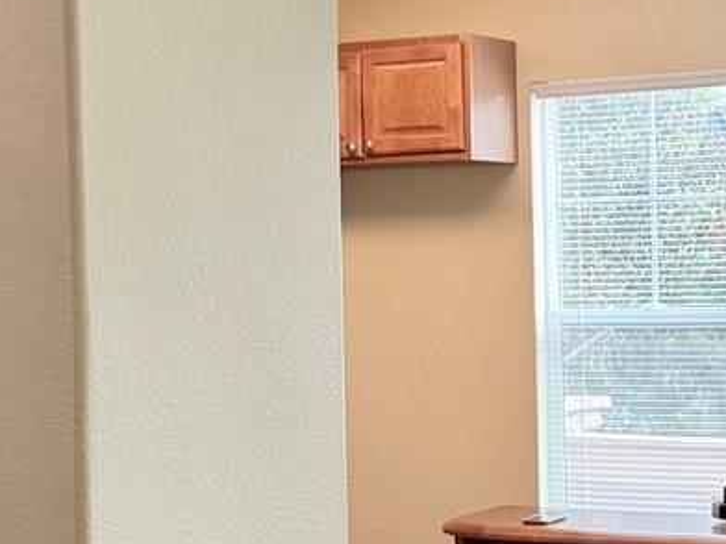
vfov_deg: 15.1
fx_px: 2055
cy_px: 311
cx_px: 548
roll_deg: +1.5
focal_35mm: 98
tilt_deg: -0.8
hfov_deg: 19.9
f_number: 1.78
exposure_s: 1/145
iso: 80
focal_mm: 6.76
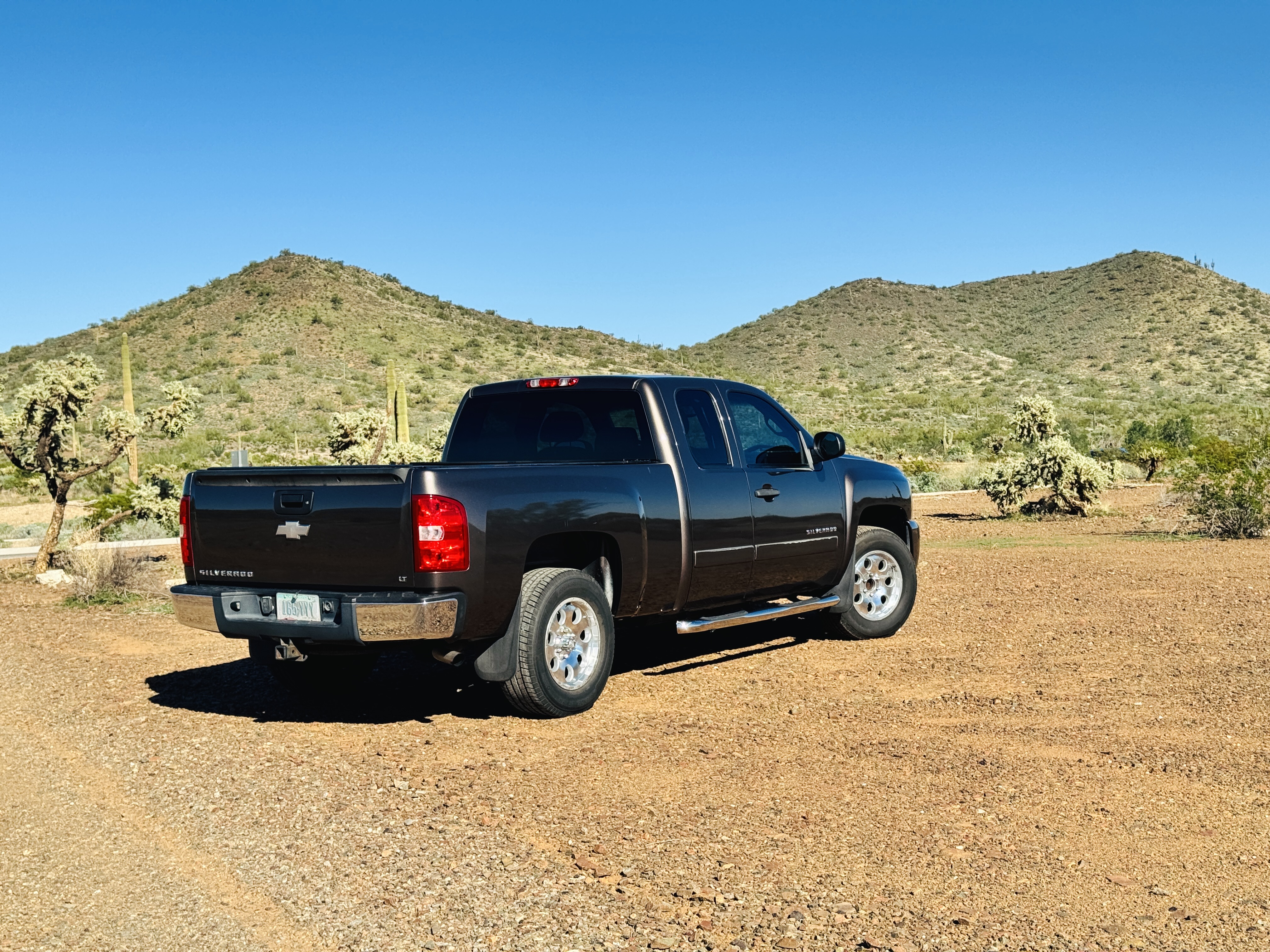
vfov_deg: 30.3
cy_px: 476
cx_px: 635
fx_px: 1761
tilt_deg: -0.8
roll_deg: +1.8
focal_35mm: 48
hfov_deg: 39.7
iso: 64
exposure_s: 1/4975
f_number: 1.78
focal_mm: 6.76
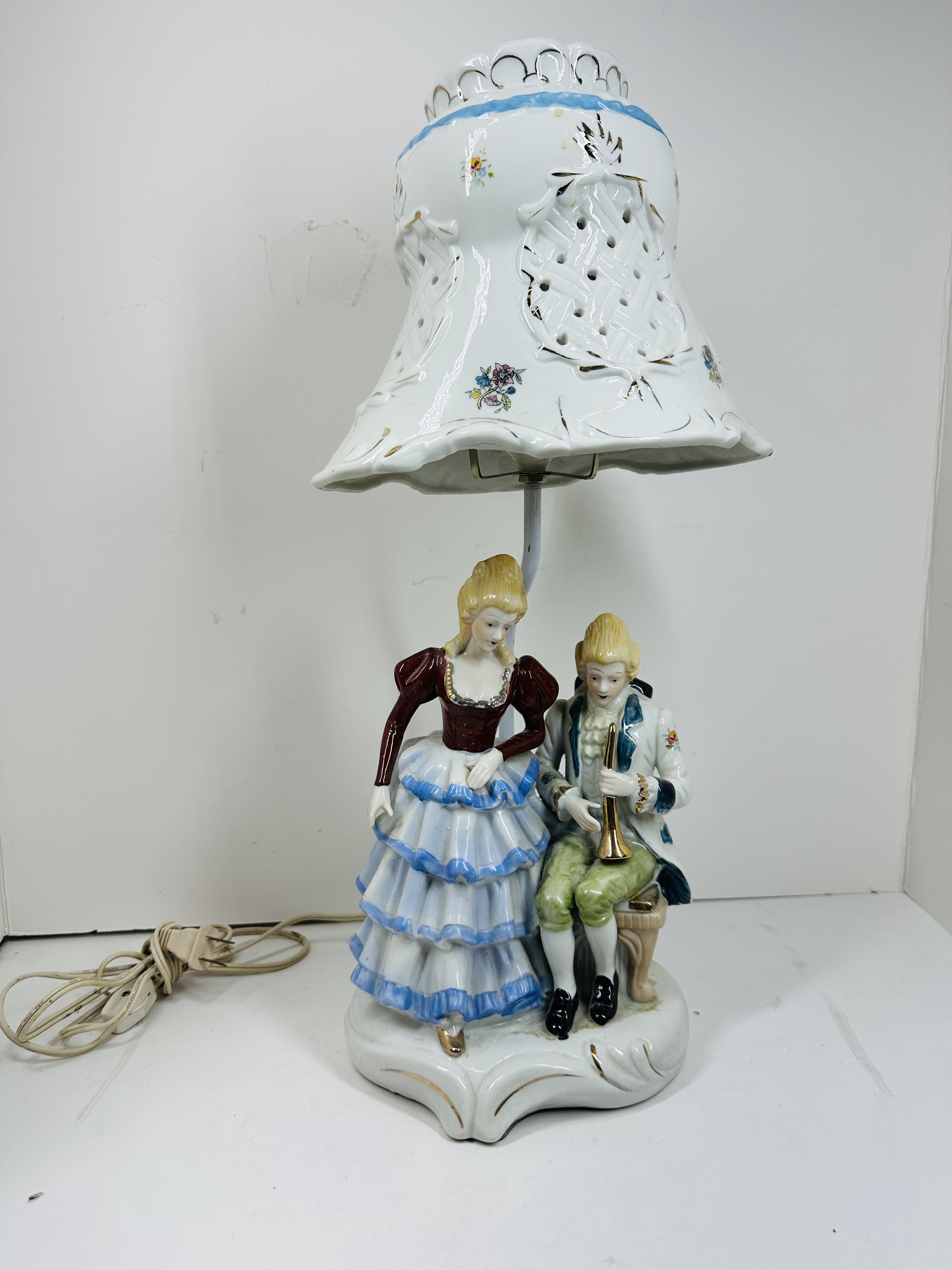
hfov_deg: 56.8
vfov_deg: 71.6
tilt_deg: -8.6
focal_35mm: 24
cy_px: 635
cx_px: 476
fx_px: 880
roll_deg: +0.0
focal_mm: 6.86
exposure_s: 1/1072
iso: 80
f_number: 1.78
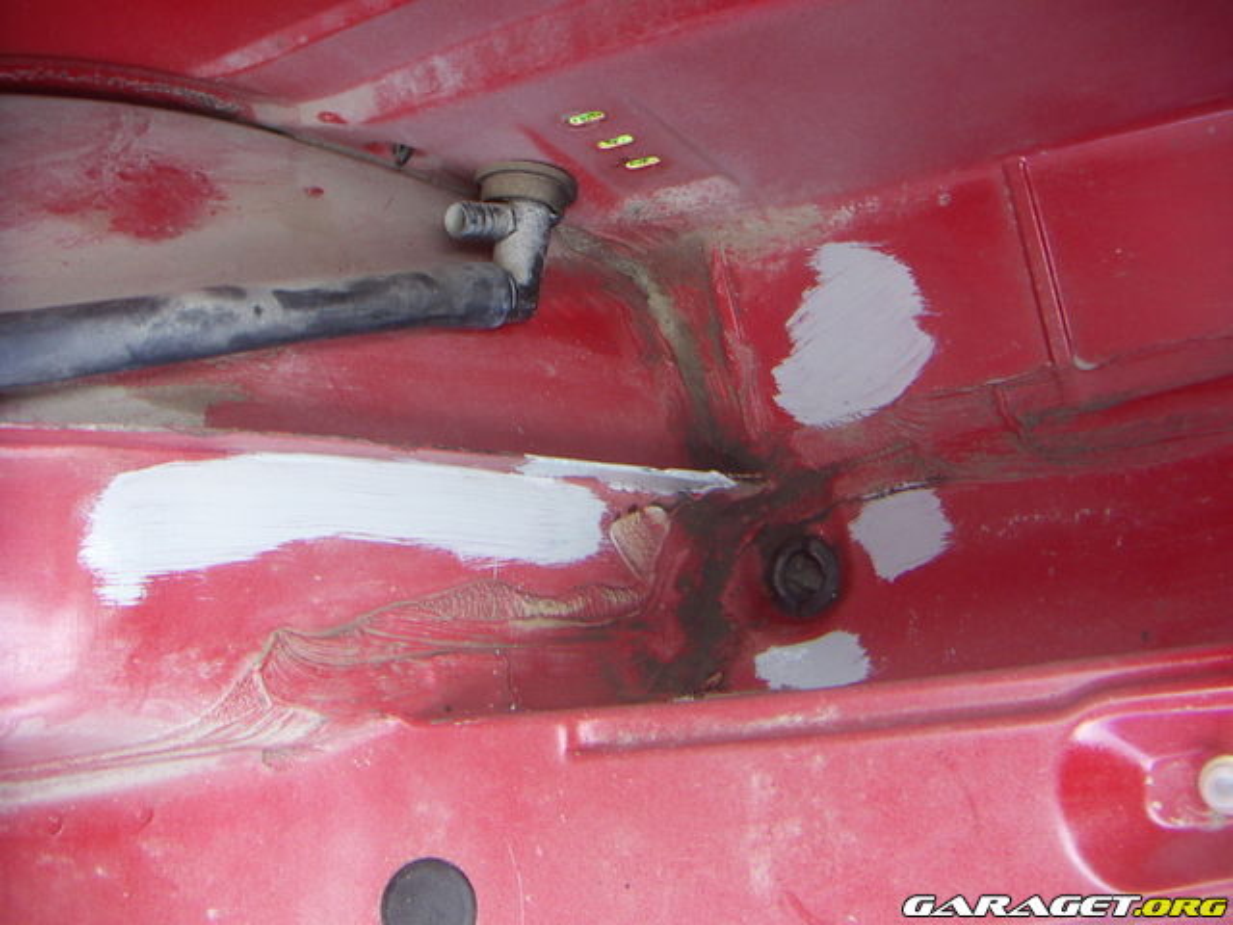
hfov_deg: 51.4
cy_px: 462
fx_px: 1282
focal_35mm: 36
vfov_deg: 39.7
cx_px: 616
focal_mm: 4.7
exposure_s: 1/50
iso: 50
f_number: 2.8
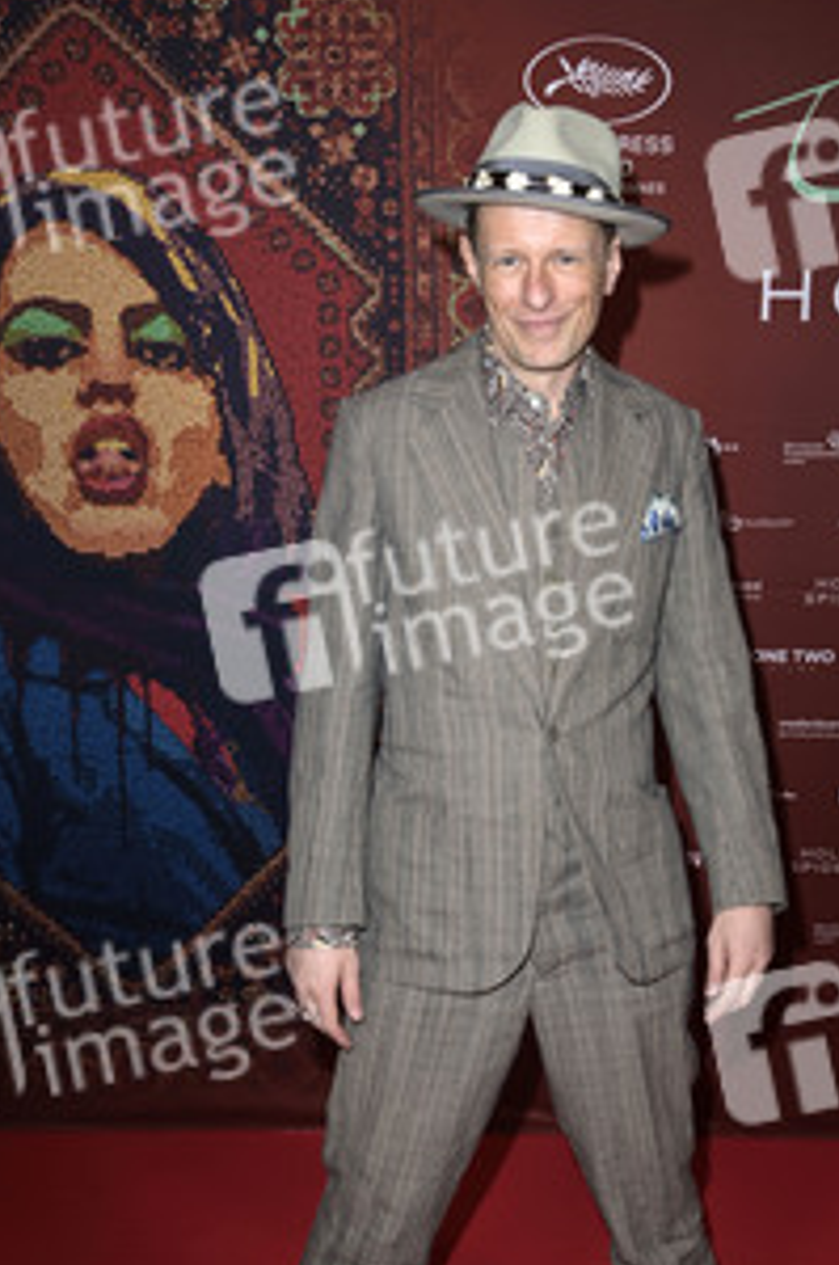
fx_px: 1684
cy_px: 814
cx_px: 540
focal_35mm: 48
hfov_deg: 27.9
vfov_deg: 40.8
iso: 400
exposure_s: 1/250
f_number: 5.6
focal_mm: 36
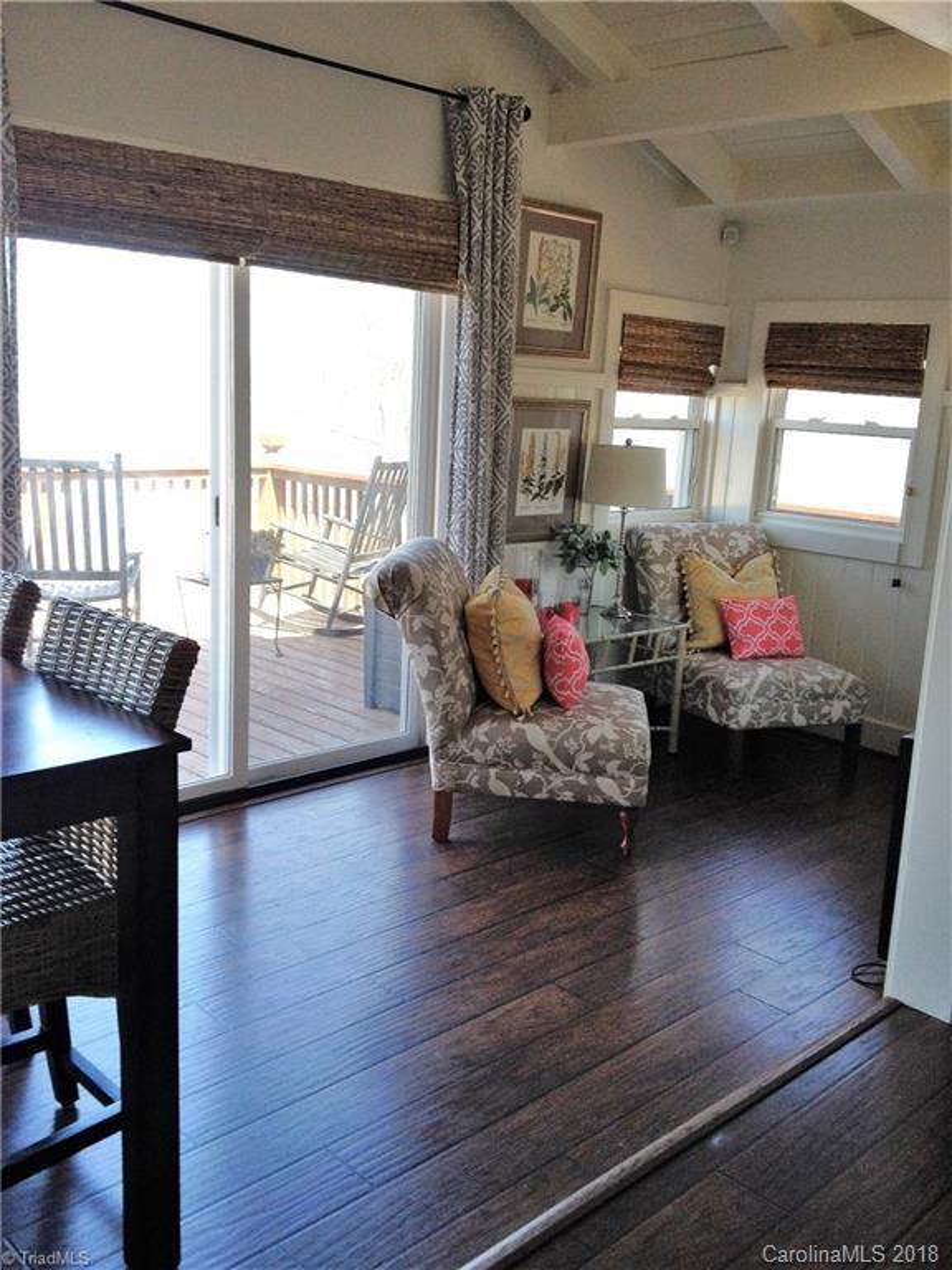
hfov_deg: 40.7
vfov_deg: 52.6
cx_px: 476
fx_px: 1283
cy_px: 635
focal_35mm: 35
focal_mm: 4.28
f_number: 2.4
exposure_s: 1/120
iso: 80
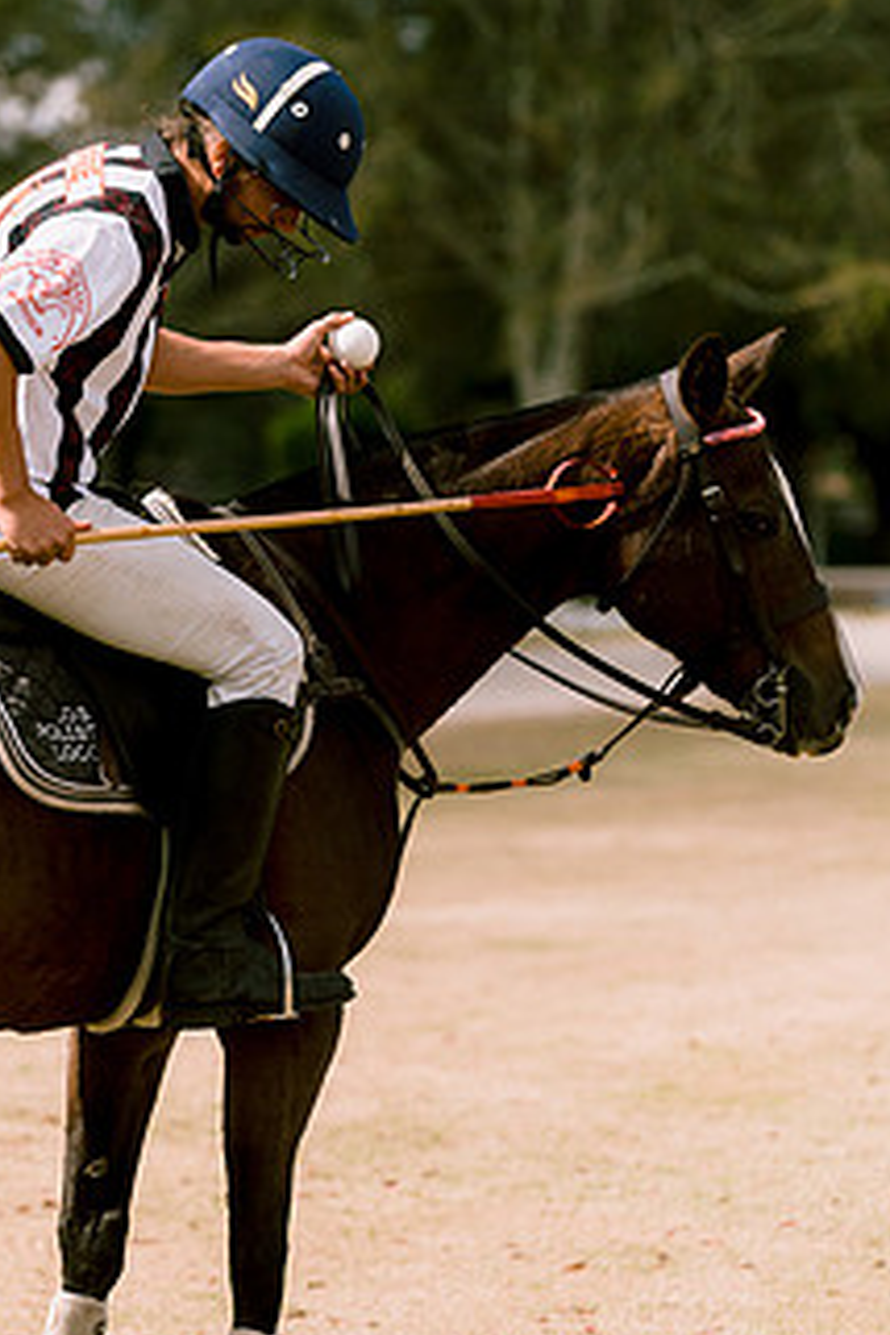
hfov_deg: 7.0
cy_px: 836
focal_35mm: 196
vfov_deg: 10.5
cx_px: 333
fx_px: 7268
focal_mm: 140
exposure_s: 1/4000
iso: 200
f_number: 4
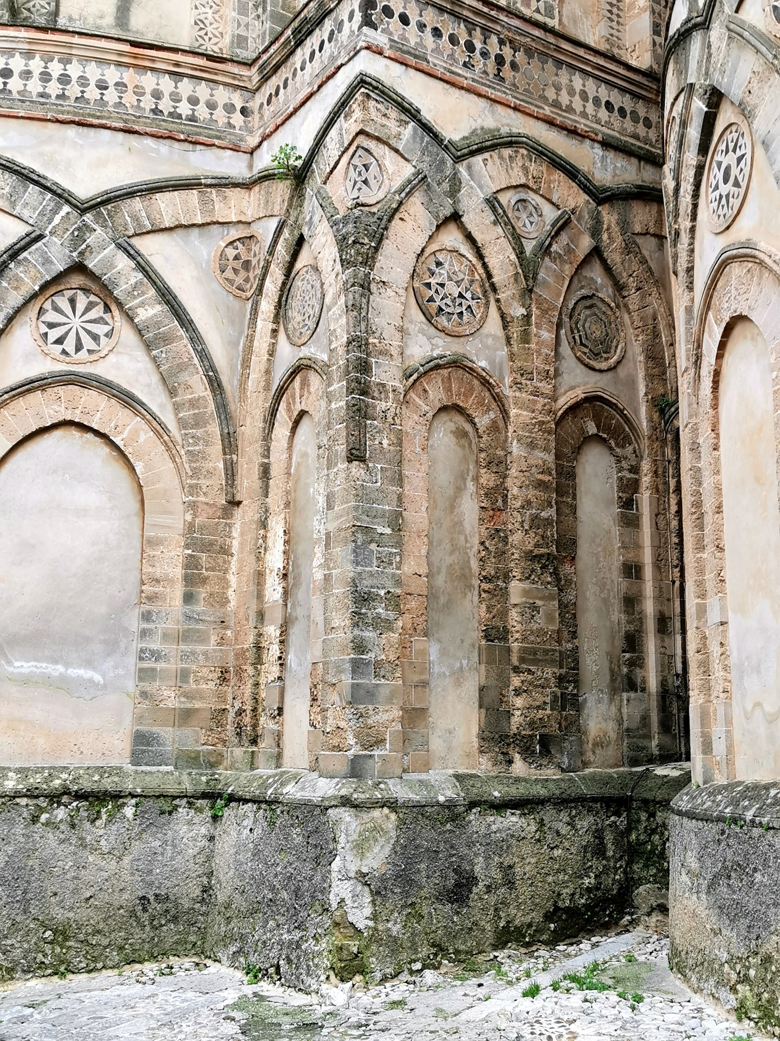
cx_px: 390
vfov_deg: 47.9
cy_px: 520
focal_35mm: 39
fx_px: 1172
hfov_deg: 36.8
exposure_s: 1/312
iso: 50
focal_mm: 5.56
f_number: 1.6
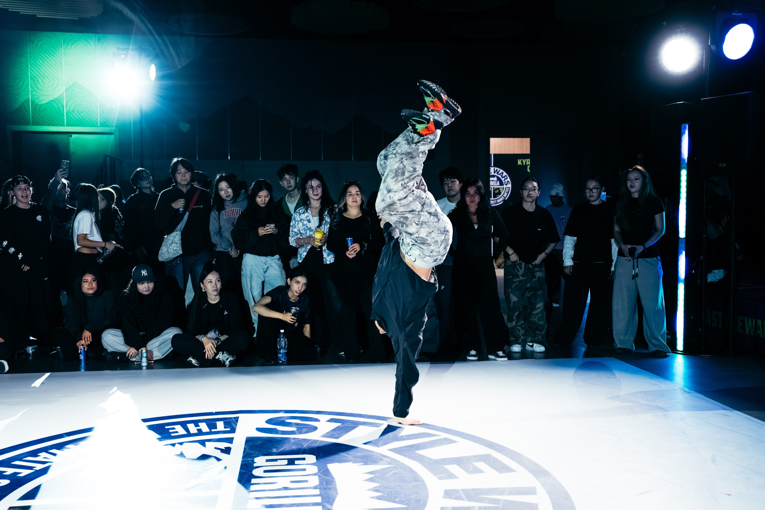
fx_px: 807
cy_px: 255
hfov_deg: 50.7
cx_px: 382
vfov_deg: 35.1
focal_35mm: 38
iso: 3200
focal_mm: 38
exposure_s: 1/800
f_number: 2.8
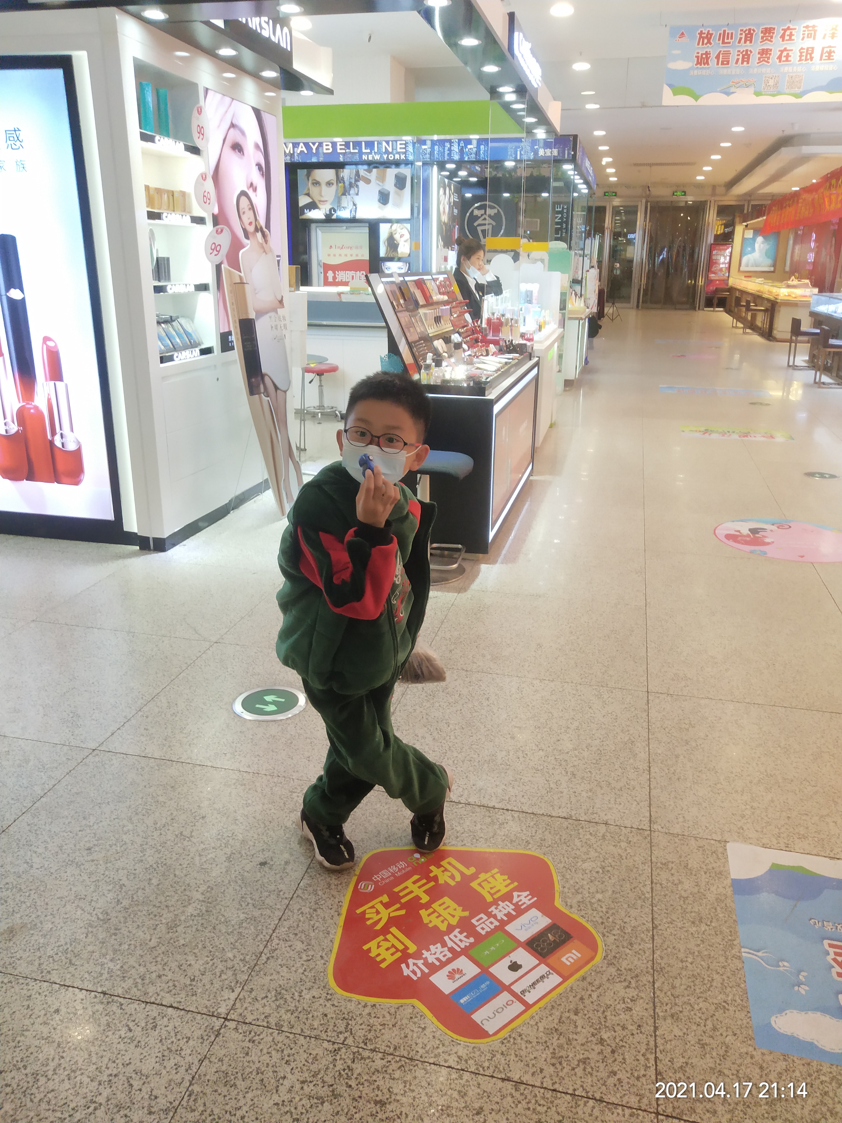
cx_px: 421
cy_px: 562
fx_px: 973
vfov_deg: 60.0
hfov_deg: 46.8
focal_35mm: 30
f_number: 1.8
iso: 141
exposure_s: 1/100
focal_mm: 3.95
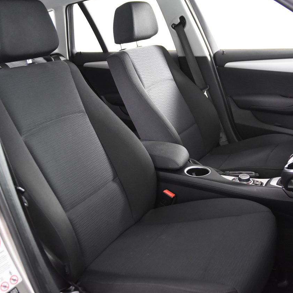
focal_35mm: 39
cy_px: 148
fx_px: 373
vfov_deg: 42.8
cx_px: 156
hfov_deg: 42.8
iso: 2800
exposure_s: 1/30
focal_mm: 20
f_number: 2.8
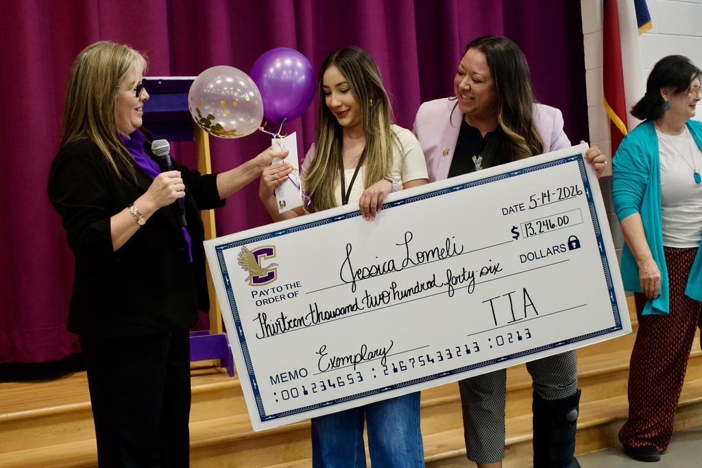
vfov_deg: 28.1
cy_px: 234
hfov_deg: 41.1
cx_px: 351
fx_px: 936
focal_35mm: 48
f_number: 4.5
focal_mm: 48
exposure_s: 1/160
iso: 5000
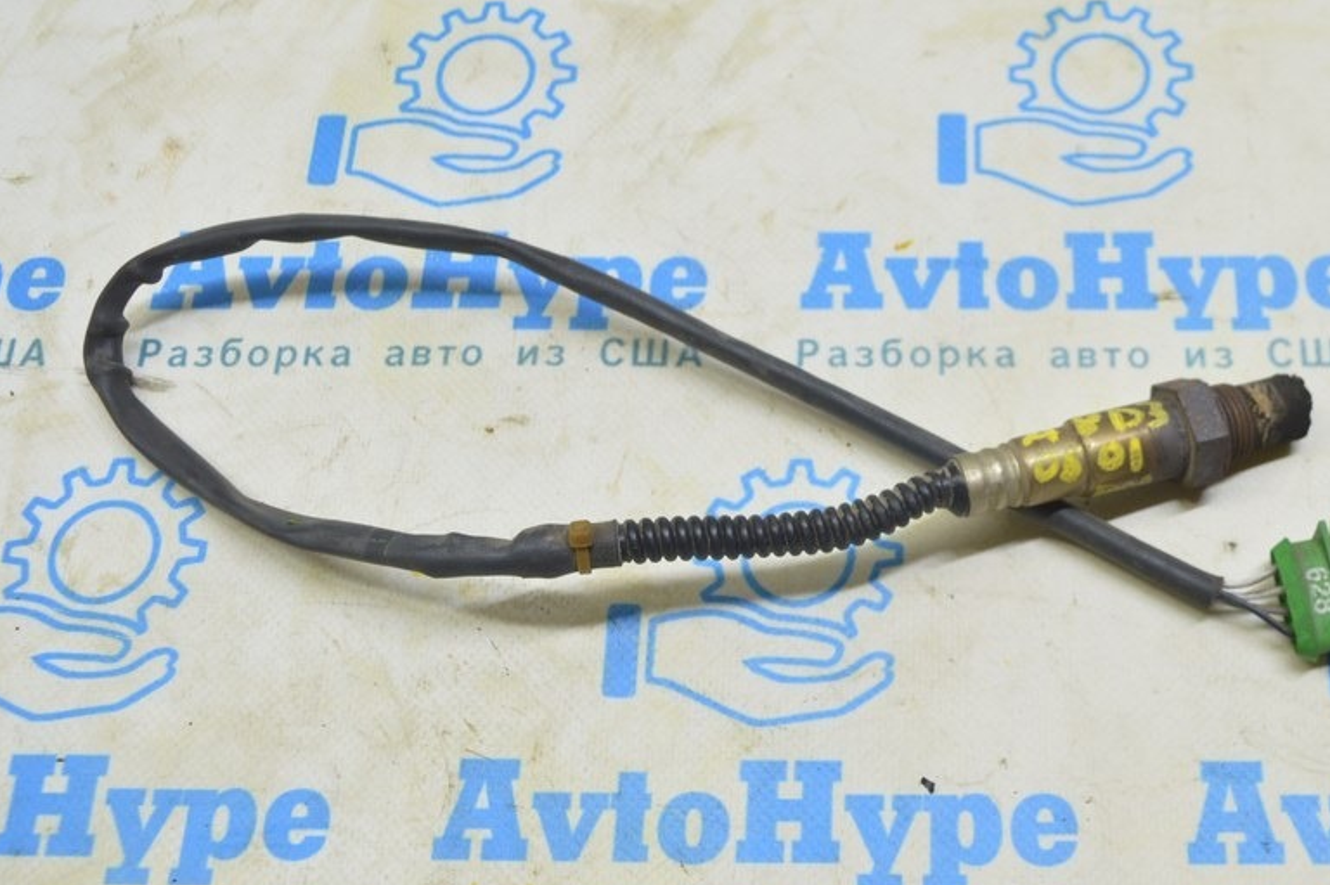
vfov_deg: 28.0
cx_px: 873
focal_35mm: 48
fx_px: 1772
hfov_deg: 40.7
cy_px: 477
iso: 400
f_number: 5.6
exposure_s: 1/20
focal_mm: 24
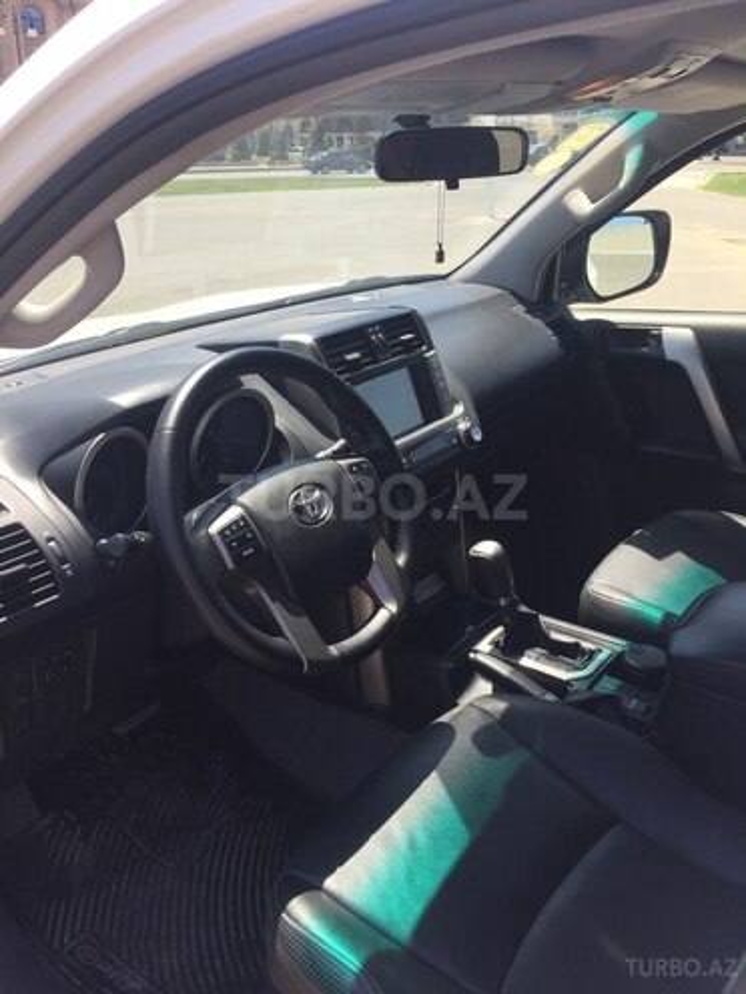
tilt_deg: -20.8
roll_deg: -1.1
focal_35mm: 29
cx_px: 373
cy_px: 497
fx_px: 833
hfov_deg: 48.2
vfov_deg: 61.7
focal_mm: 4.15
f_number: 2.2
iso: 32
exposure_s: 1/648
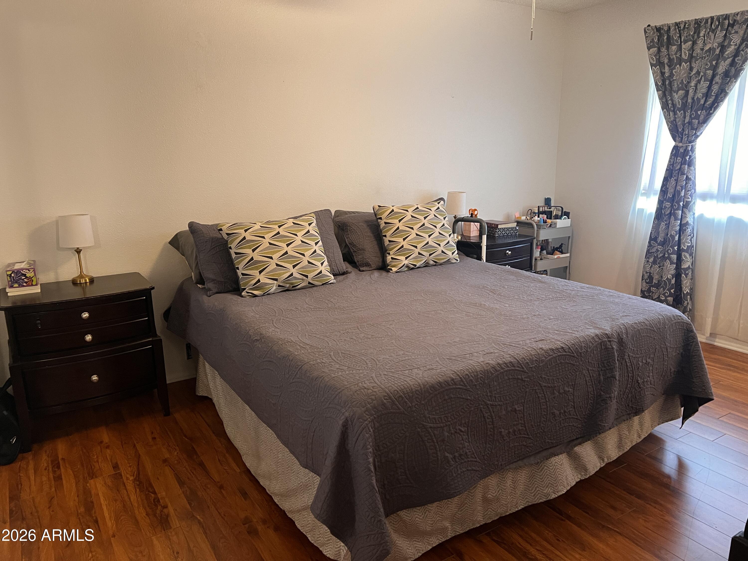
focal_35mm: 26
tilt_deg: -12.9
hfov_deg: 67.3
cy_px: 280
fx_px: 562
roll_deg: +0.8
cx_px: 374
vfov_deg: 53.1
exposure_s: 1/60
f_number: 1.5
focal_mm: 5.7
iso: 320
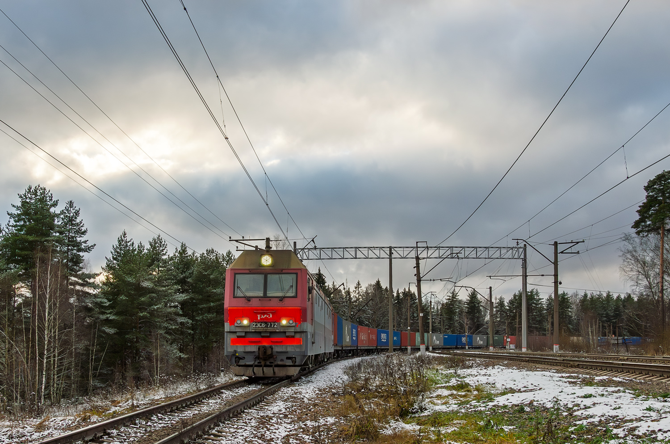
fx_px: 696
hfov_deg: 51.4
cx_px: 335
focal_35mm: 38
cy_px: 222
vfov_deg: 35.3
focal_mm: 25
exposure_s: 1/500
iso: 400
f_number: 11
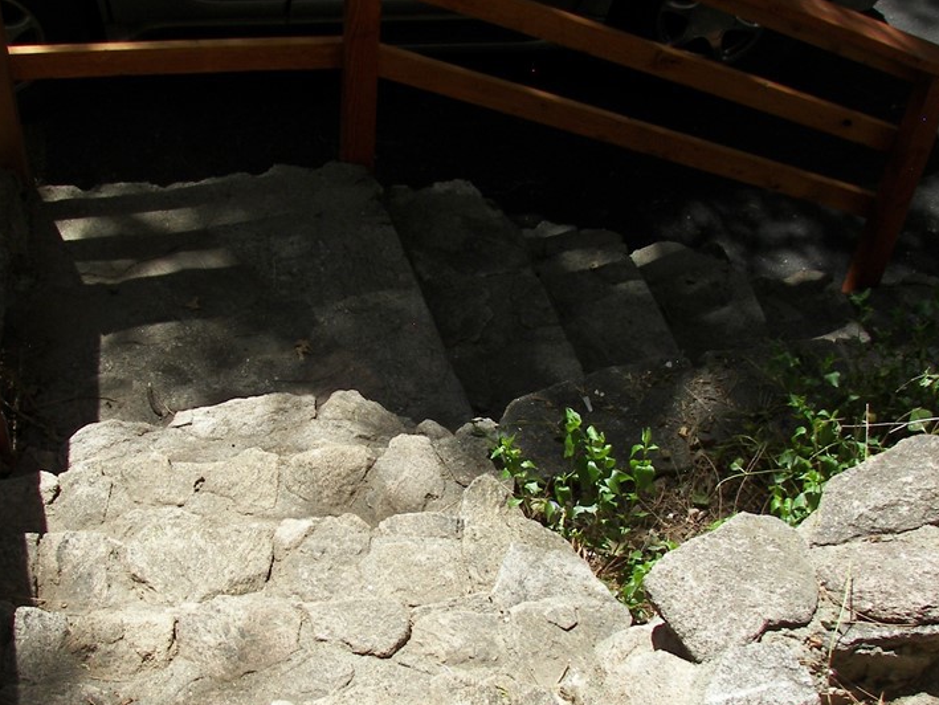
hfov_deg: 36.5
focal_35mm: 52
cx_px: 334
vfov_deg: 27.9
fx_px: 1411
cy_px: 464
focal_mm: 6
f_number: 2.8
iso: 50
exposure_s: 1/640
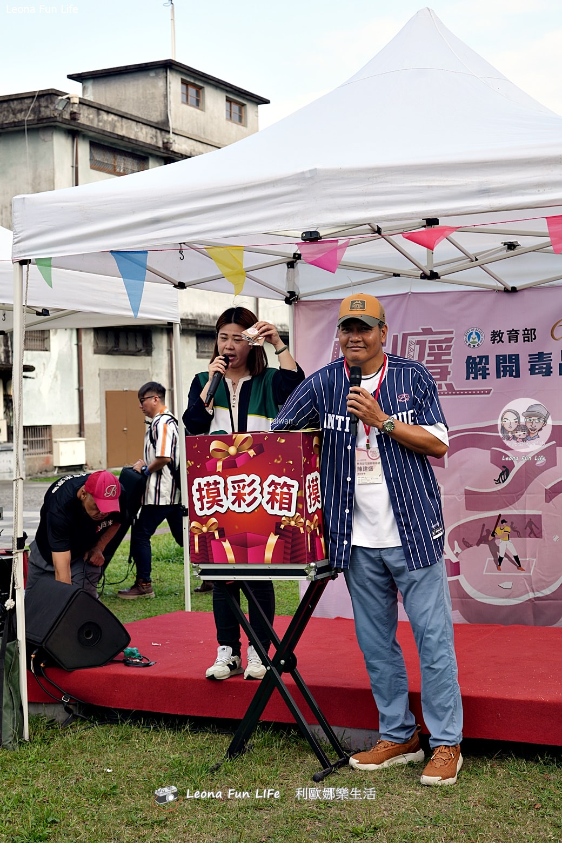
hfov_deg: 22.6
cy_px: 422
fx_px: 1405
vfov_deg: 33.4
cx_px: 281
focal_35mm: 60
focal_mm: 60
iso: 100
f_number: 5.6
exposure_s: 1/200
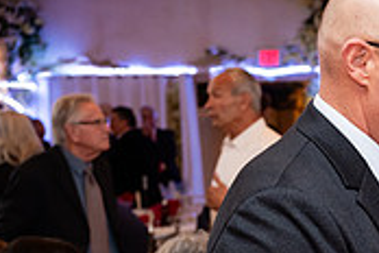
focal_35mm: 109
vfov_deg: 12.4
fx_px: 1147
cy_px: 279
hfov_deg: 17.3
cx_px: 531
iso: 1250
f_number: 3.2
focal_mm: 32.5
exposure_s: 1/200
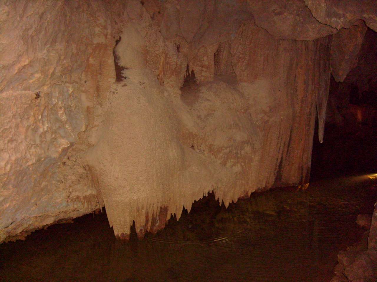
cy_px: 141
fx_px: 381
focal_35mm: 35
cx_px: 188
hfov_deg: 52.6
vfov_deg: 40.7
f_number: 2.8
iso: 200
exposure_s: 1/45
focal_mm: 5.8
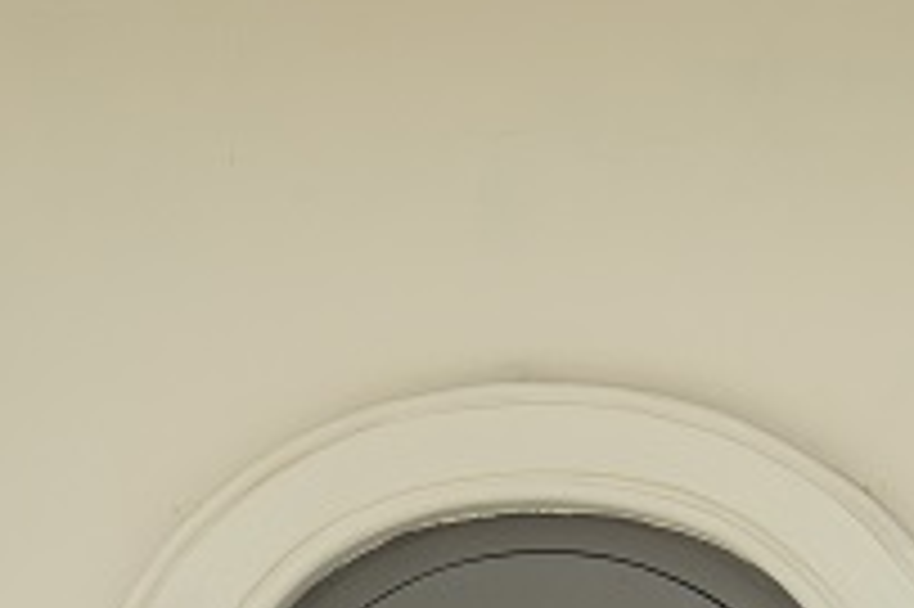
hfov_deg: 12.6
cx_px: 995
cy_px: 1313
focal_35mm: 161
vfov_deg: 8.0
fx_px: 4084
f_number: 2.8
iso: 125
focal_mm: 36
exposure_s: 1/200
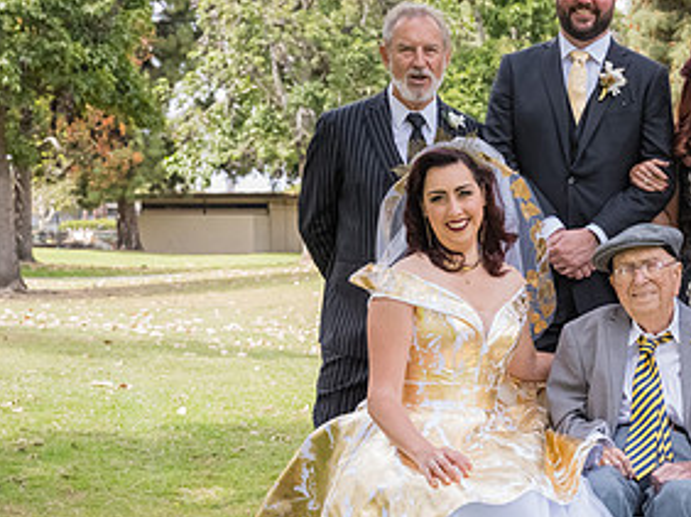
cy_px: 352
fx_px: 1815
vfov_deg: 16.2
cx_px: 664
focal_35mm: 91
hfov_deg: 20.9
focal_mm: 46
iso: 1250
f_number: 6.3
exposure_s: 1/1000
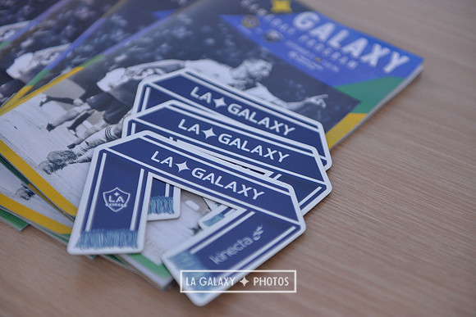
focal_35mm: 70
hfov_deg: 28.8
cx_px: 238
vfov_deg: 19.5
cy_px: 158
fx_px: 926
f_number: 2.8
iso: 1250
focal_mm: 70
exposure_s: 1/4000
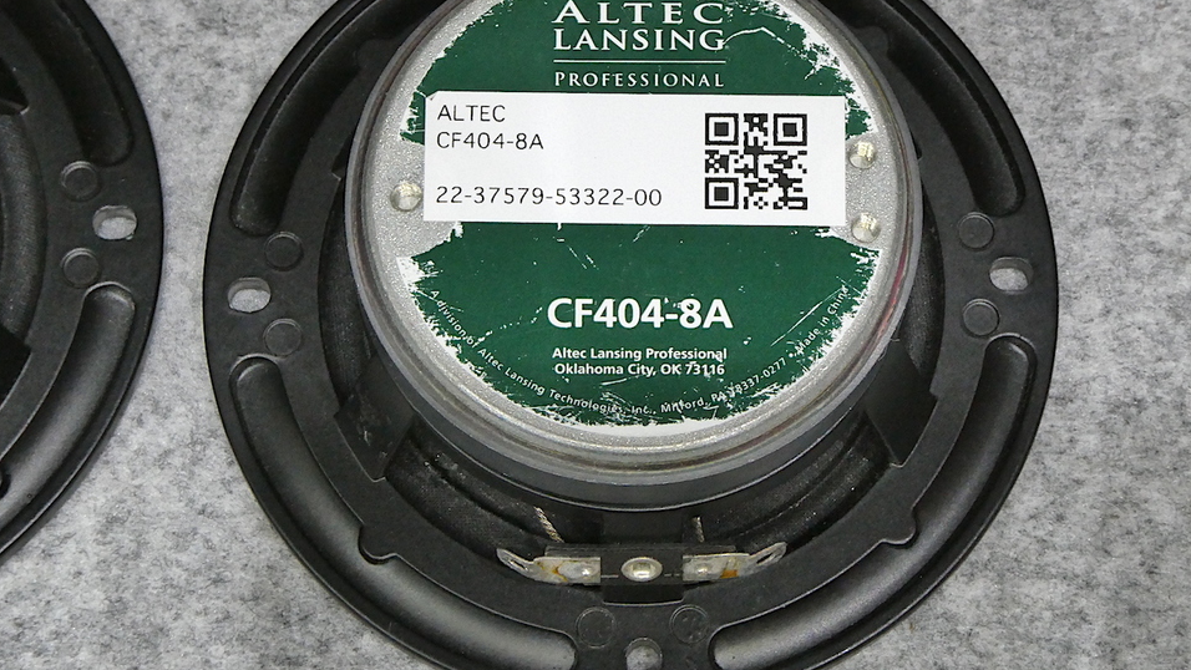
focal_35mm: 116
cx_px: 594
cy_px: 290
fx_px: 3664
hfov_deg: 18.5
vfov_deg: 10.5
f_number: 7.1
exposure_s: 1/15
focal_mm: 19
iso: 400
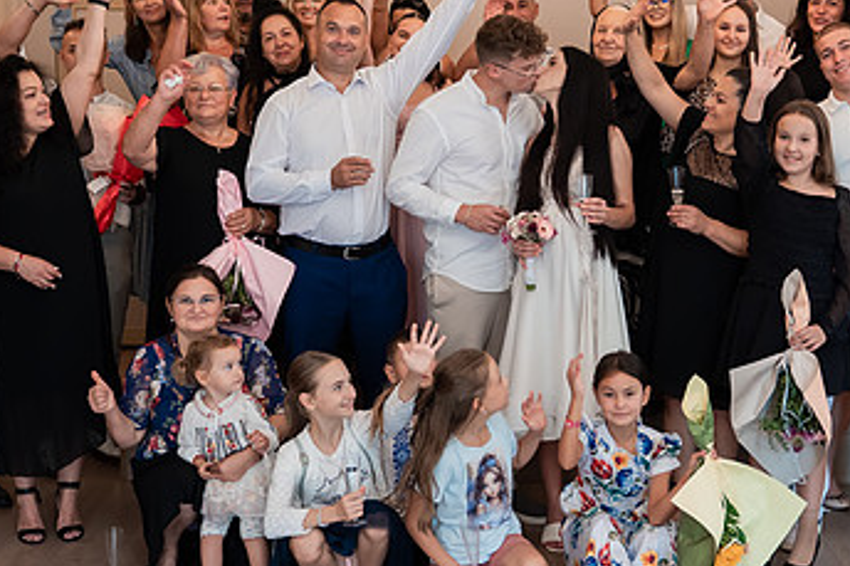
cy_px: 253
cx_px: 501
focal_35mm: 57
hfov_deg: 35.0
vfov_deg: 23.7
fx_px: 1345
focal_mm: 28
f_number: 2.8
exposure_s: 1/200
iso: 1600
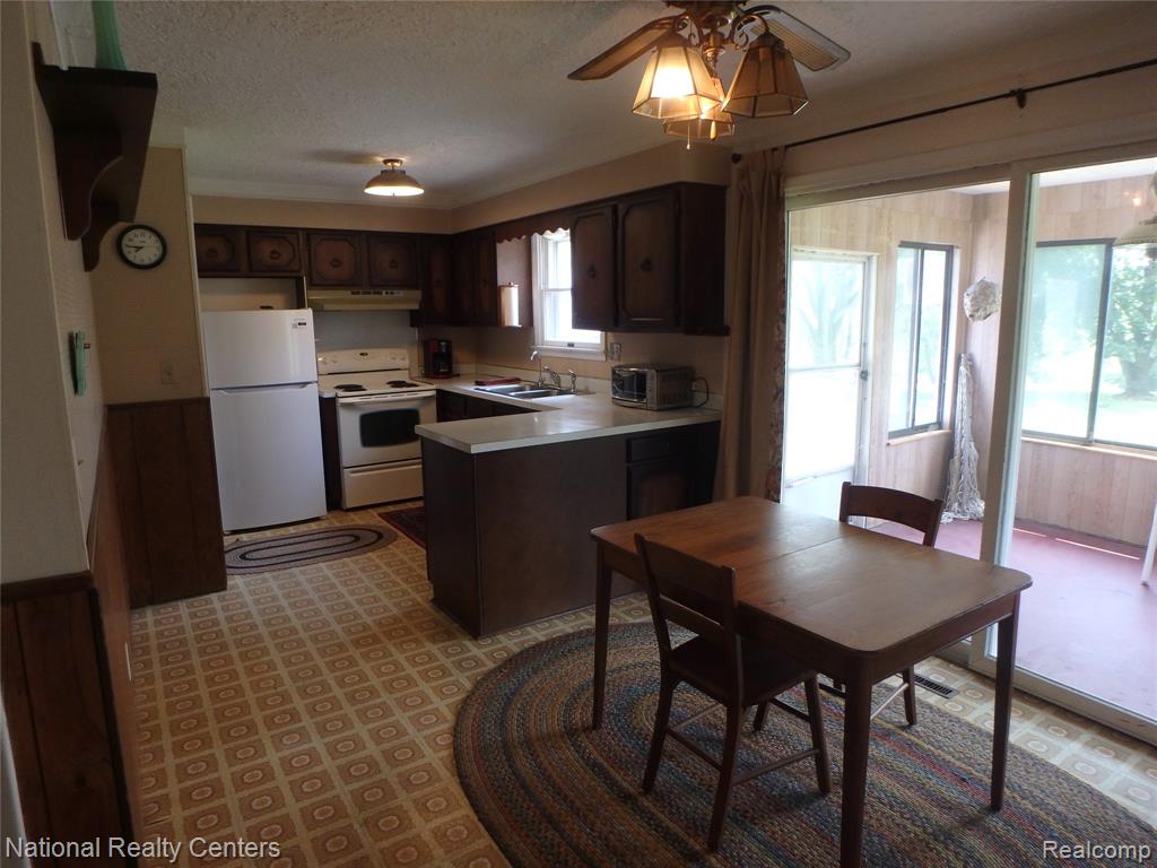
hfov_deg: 79.0
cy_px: 434
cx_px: 578
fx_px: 702
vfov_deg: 63.4
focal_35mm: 21
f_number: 3.5
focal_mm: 3.7
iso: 200
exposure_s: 1/40
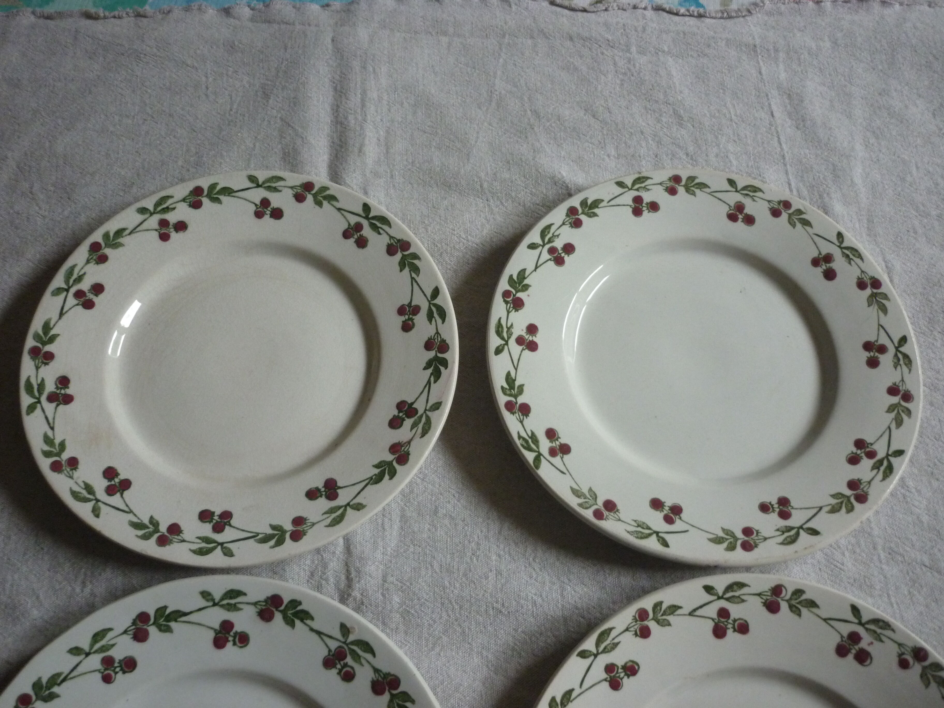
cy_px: 354
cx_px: 472
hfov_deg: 55.4
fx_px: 900
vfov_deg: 42.9
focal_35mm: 33
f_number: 2.8
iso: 320
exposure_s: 1/30
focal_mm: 5.5
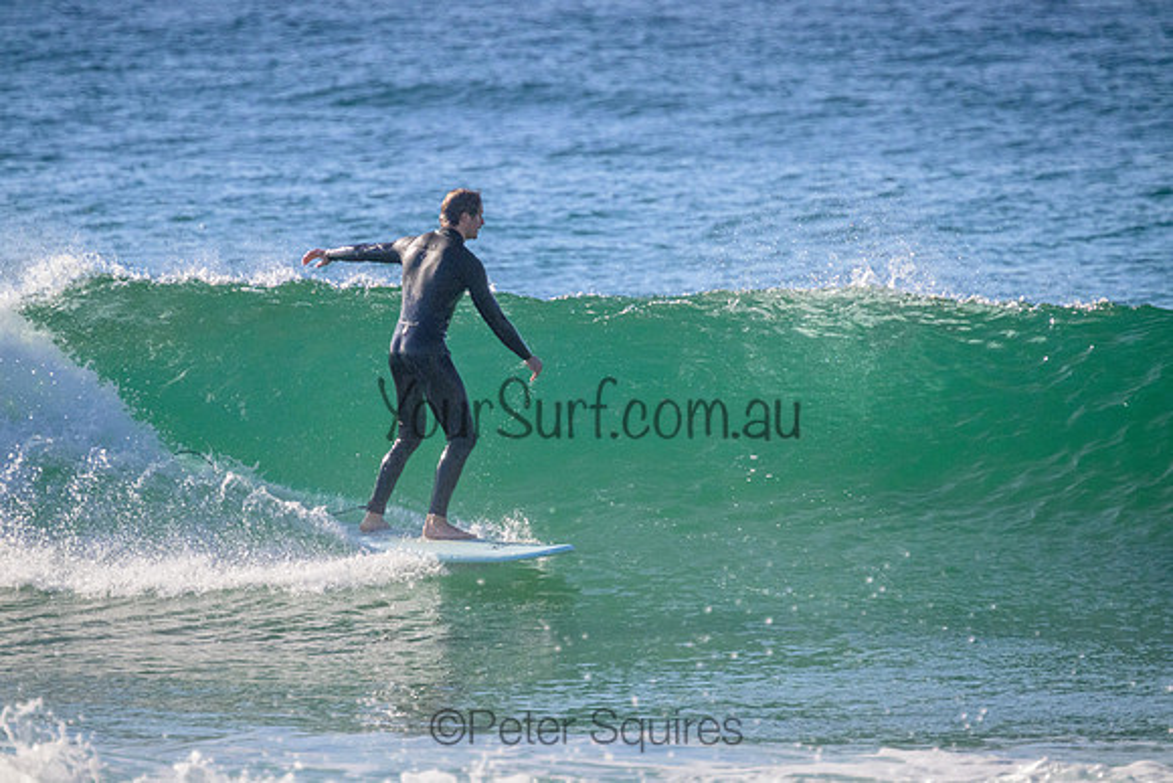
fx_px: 26072
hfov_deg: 2.6
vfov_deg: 1.7
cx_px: 586
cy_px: 392
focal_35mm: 800
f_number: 11
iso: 3600
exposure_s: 1/2000
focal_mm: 800
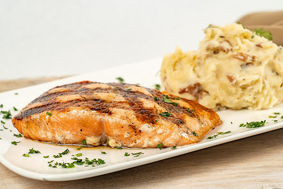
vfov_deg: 13.0
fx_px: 826
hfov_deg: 19.5
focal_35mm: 105
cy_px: 94
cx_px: 142
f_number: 11
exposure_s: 1/200
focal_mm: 105
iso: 800
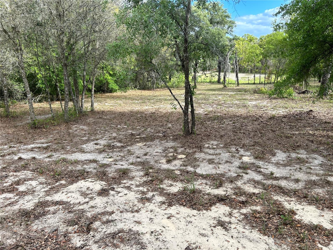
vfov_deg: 53.1
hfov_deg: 67.3
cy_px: 125
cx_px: 166
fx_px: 250
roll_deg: +1.7
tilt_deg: -15.3
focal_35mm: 26
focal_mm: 5.7
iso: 50
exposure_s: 1/887
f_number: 1.5
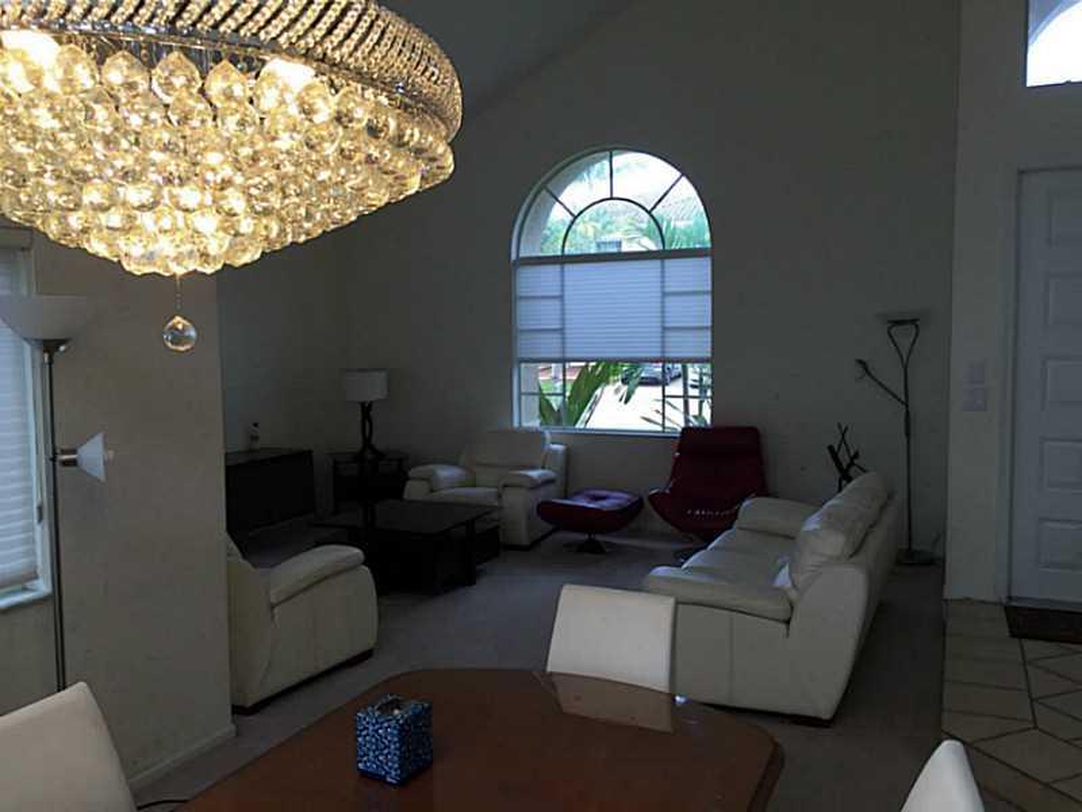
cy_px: 406
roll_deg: +0.3
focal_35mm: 29
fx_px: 906
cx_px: 541
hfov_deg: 61.7
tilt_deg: -3.1
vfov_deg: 48.2
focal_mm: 4.15
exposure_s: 1/120
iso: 50
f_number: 2.2
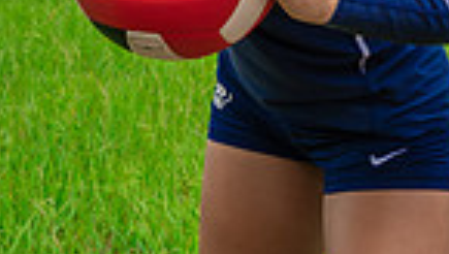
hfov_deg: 23.3
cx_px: 285
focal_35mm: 91
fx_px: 1085
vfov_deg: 11.3
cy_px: -344
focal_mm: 28
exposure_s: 1/500
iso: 250
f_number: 8
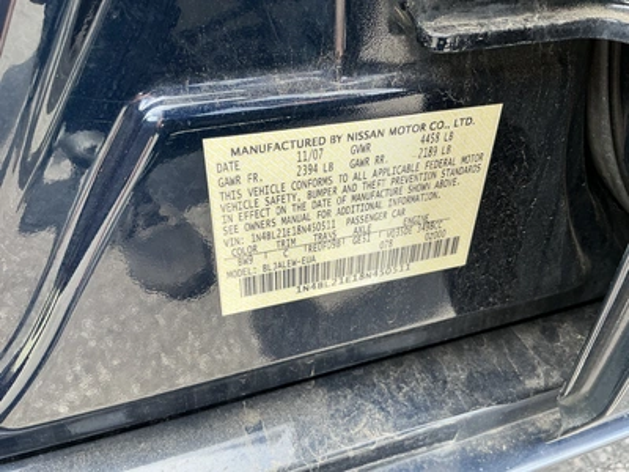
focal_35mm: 28
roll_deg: +1.5
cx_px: 314
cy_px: 236
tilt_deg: -35.7
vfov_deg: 49.7
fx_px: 509
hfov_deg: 63.4
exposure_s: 1/172
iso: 25
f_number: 1.8
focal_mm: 3
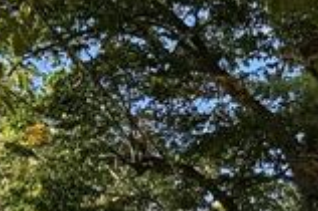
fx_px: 1429
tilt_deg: +0.6
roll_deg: -4.1
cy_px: 637
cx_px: 131
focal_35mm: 162
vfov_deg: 7.4
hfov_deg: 12.7
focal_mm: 6.76
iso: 80
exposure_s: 1/1032
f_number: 1.78
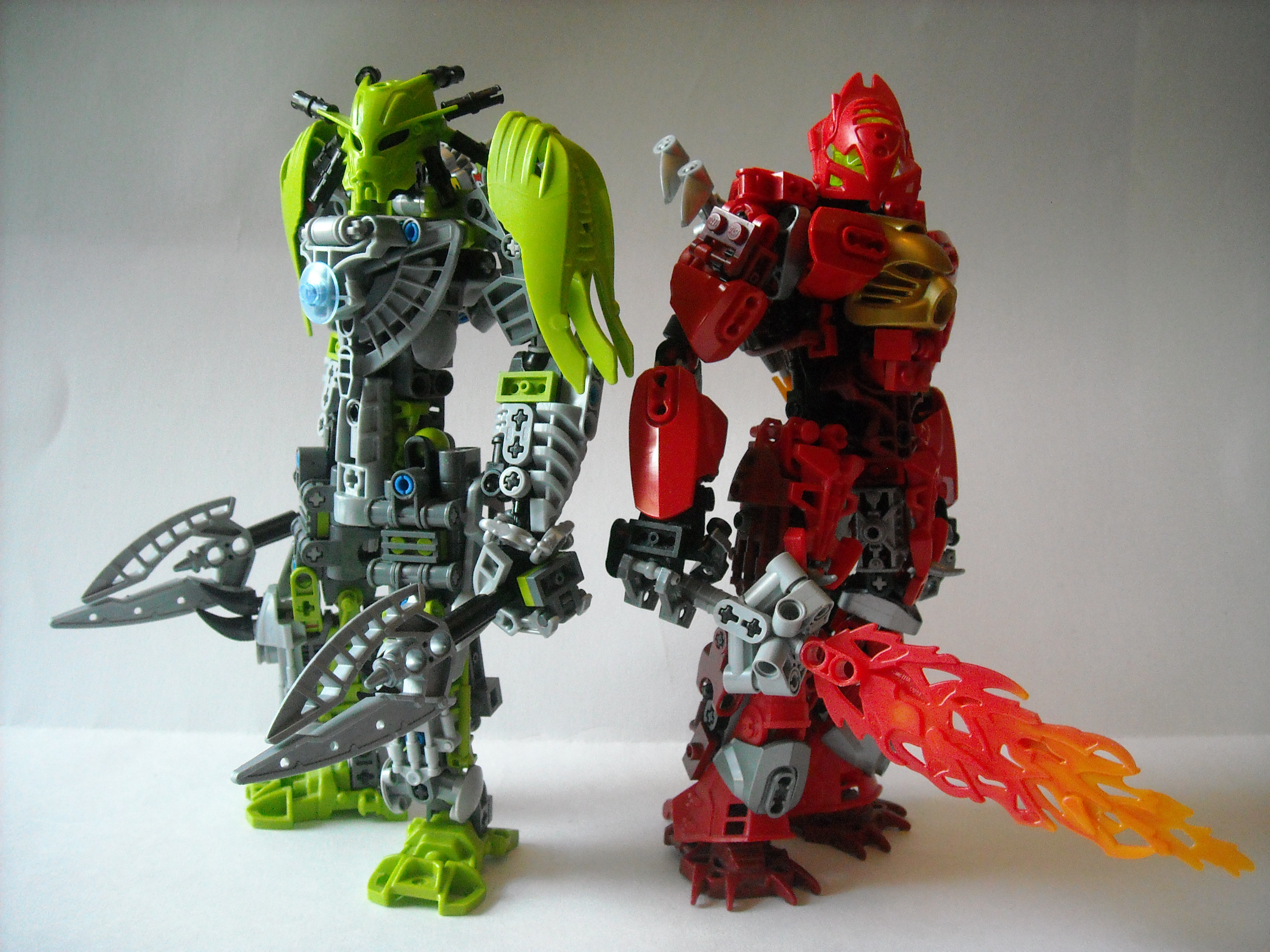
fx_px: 1284
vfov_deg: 40.7
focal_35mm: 35
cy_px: 476
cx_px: 635
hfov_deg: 52.6
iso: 400
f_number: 2.8
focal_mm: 5.7
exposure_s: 1/60
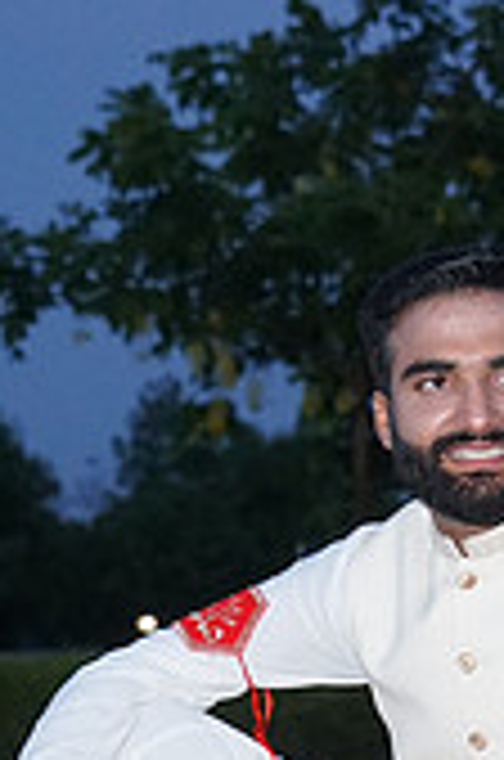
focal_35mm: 148
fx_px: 3121
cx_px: 488
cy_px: 576
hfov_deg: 9.2
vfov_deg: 13.8
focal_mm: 43
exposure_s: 1/200
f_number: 4
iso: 3200
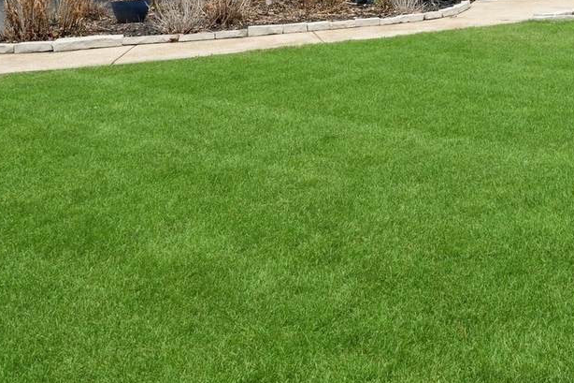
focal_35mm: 37
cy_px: -45
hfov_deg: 42.3
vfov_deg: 31.6
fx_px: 590
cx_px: 613
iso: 100
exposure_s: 1/20
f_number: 9
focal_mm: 14
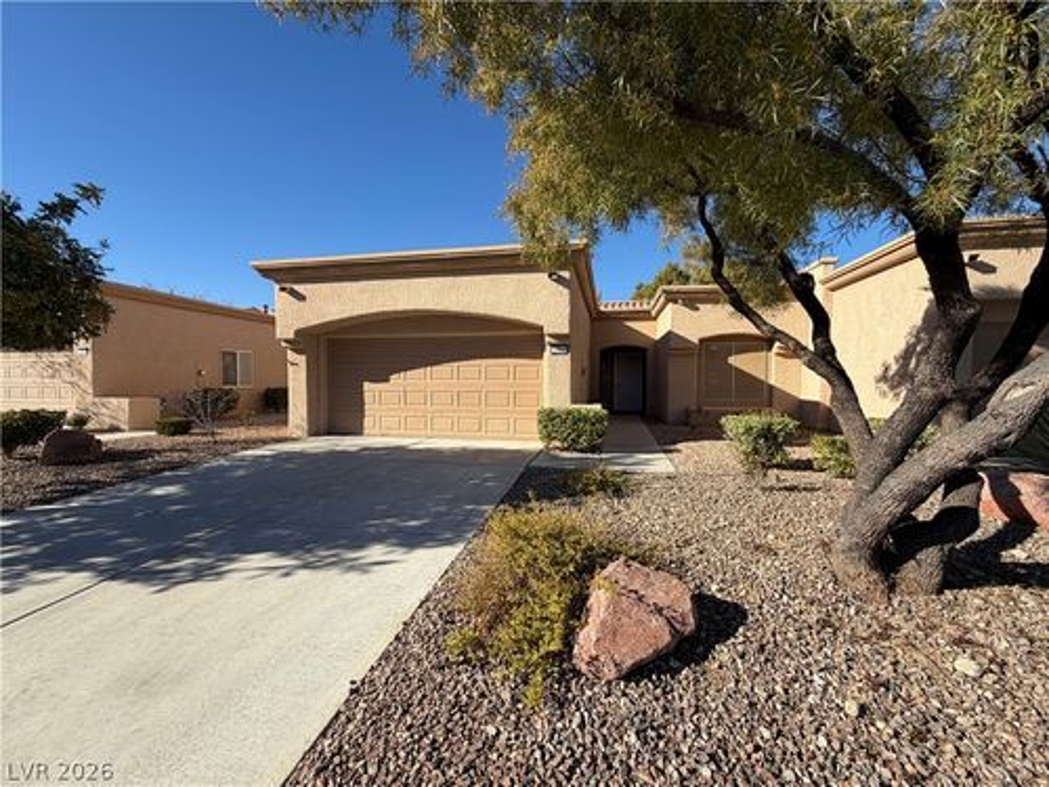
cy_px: 394
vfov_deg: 85.7
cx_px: 524
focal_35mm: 14
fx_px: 424
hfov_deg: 102.1
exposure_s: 1/770
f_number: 2.2
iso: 25
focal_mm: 2.22
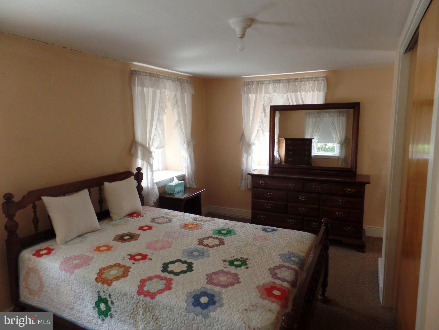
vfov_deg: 58.9
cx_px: 220
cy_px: 165
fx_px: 292
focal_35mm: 23
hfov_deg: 73.9
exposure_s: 1/30
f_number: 2.8
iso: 100
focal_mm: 4.1
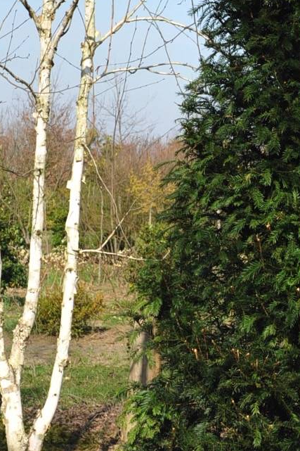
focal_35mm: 146
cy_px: 202
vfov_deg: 14.1
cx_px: 301
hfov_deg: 9.3
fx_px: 1826
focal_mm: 44
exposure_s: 1/250
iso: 200
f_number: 8
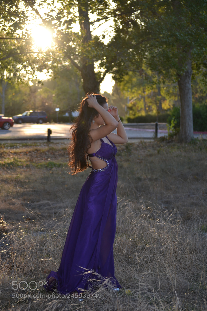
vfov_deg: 24.6
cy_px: 156
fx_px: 711
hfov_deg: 16.6
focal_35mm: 82
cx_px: 104
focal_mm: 55
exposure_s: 1/160
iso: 100
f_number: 4
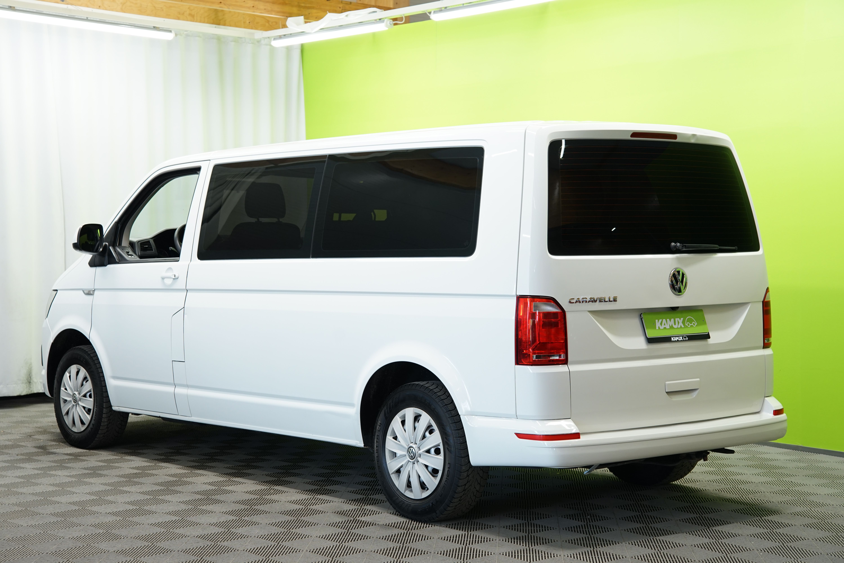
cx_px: 422
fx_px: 1500
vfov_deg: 21.2
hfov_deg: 31.4
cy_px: 282
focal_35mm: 64
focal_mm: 64
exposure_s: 1/15
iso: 500
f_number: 5.6
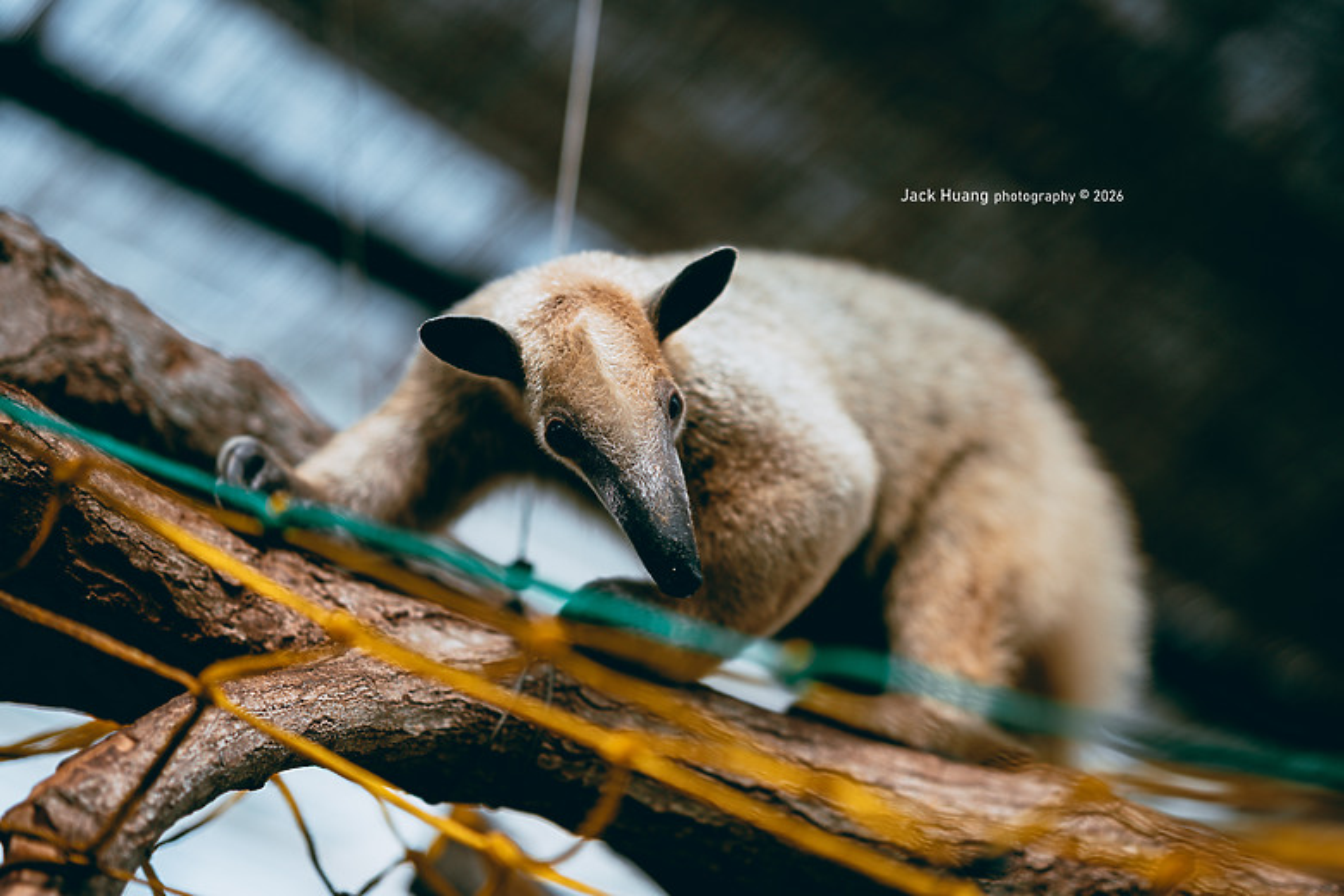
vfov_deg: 16.1
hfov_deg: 23.9
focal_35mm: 85
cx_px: 672
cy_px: 448
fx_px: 3173
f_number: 1.8
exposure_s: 1/2500
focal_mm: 85
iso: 125
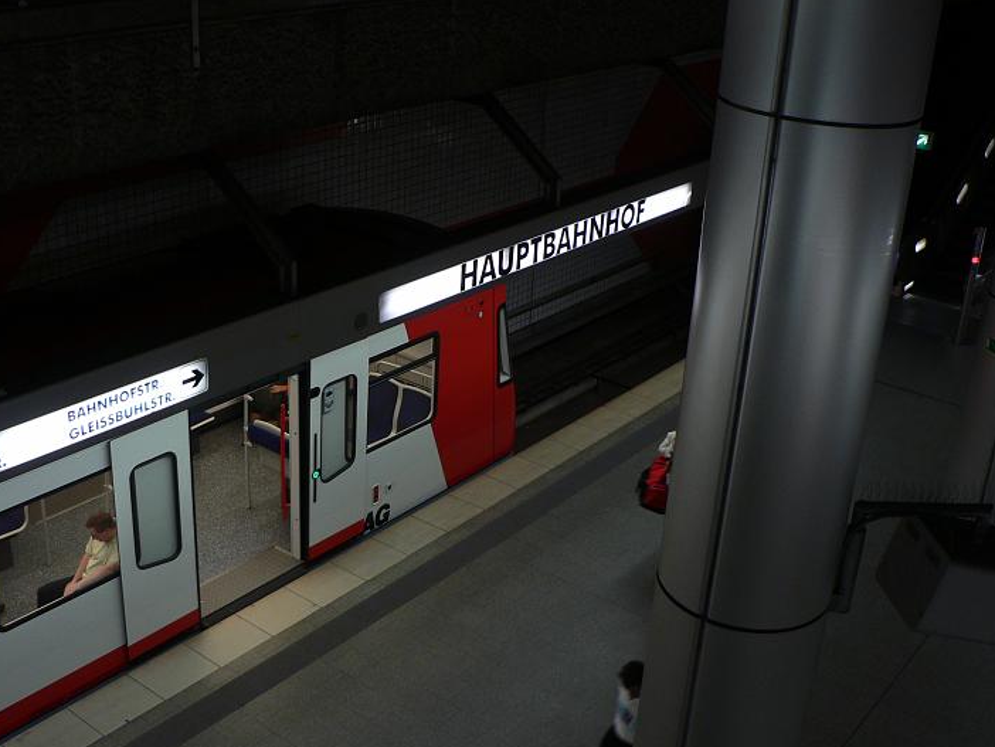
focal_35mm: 41
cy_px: 366
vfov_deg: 35.2
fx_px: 1179
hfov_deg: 45.7
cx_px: 461
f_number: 2.8
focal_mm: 6
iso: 80
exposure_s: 1/20
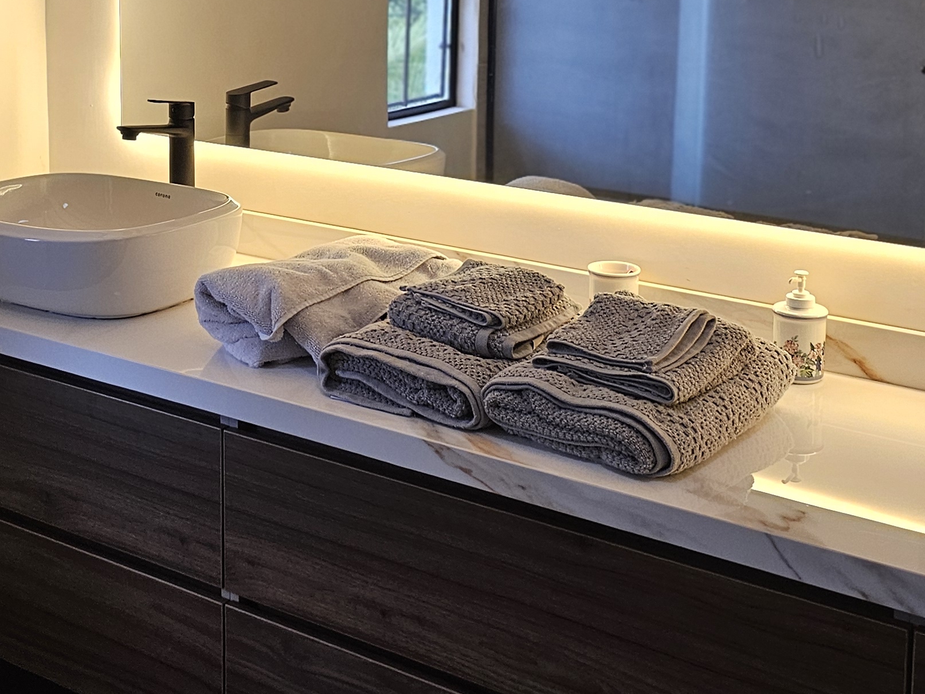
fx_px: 1523
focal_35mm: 57
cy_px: 72
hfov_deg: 33.6
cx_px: 348
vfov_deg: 24.9
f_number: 1.7
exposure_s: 1/120
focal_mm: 6.3
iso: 200
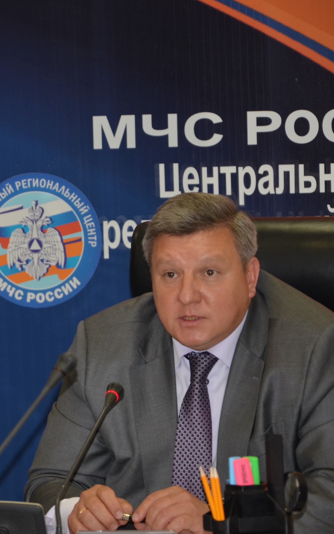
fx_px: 3536
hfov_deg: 5.4
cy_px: 267
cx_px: -13
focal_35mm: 243
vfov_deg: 8.6
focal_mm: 105
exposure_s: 1/60
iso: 400
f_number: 5.6
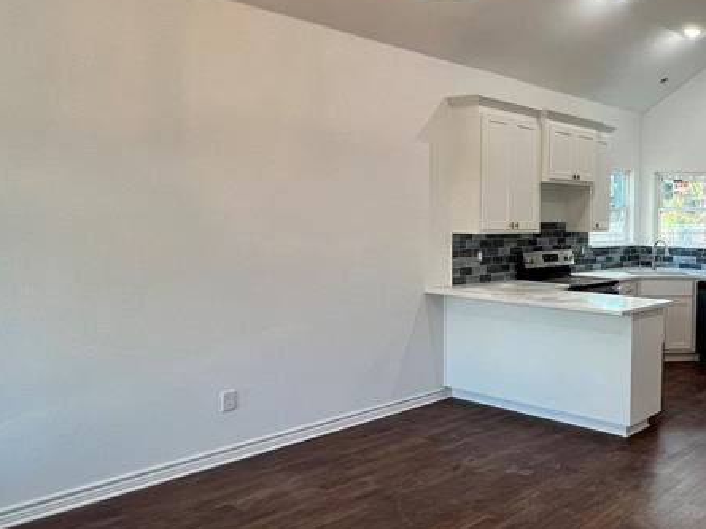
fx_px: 612
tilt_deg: -3.7
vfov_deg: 46.8
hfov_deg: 51.6
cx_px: 657
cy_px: 257
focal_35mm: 30
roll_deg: -1.6
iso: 160
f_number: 1.8
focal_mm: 1.57
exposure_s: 1/120
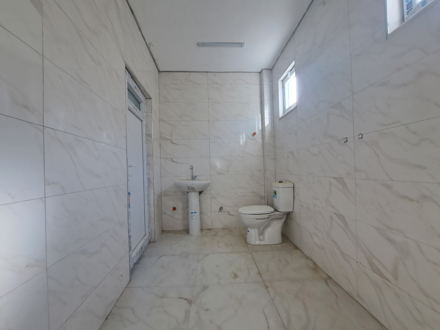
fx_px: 178
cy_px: 173
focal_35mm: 14
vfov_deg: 85.6
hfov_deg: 102.0
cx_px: 225
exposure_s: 1/50
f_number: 2.2
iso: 64
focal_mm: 1.74
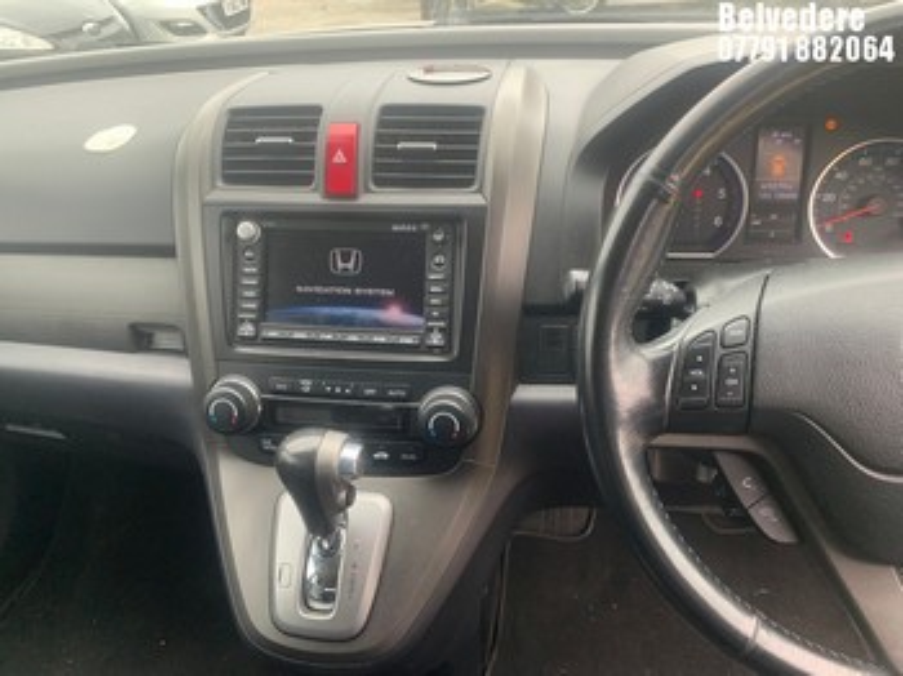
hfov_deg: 67.3
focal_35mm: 26
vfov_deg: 53.0
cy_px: 338
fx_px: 678
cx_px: 452
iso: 100
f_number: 1.8
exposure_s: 1/121
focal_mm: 4.25
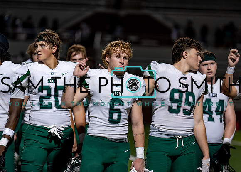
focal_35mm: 210
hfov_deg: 9.6
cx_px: 120
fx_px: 1434
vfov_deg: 6.9
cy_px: 86
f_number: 2.8
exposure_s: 1/320
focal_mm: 200
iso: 500
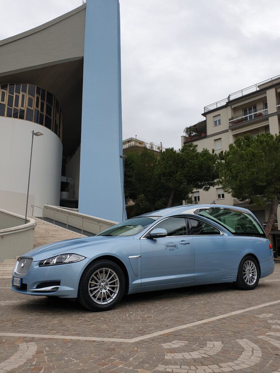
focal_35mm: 26
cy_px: 186
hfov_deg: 53.1
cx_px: 140
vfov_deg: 67.3
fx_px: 280
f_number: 2.4
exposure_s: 1/723
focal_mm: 4.3
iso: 50
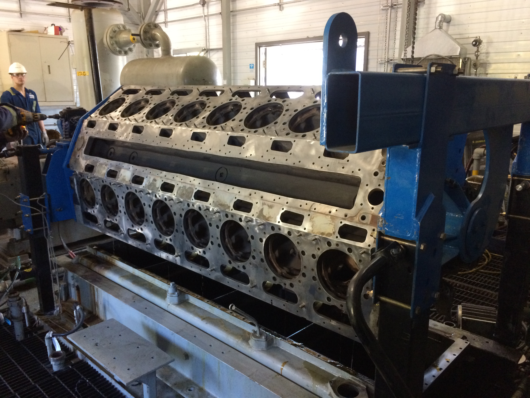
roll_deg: +1.4
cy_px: 199
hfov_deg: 61.7
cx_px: 265
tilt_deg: -13.5
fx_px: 444
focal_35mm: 29
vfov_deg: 48.2
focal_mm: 4.15
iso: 200
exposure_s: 1/30
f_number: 2.2
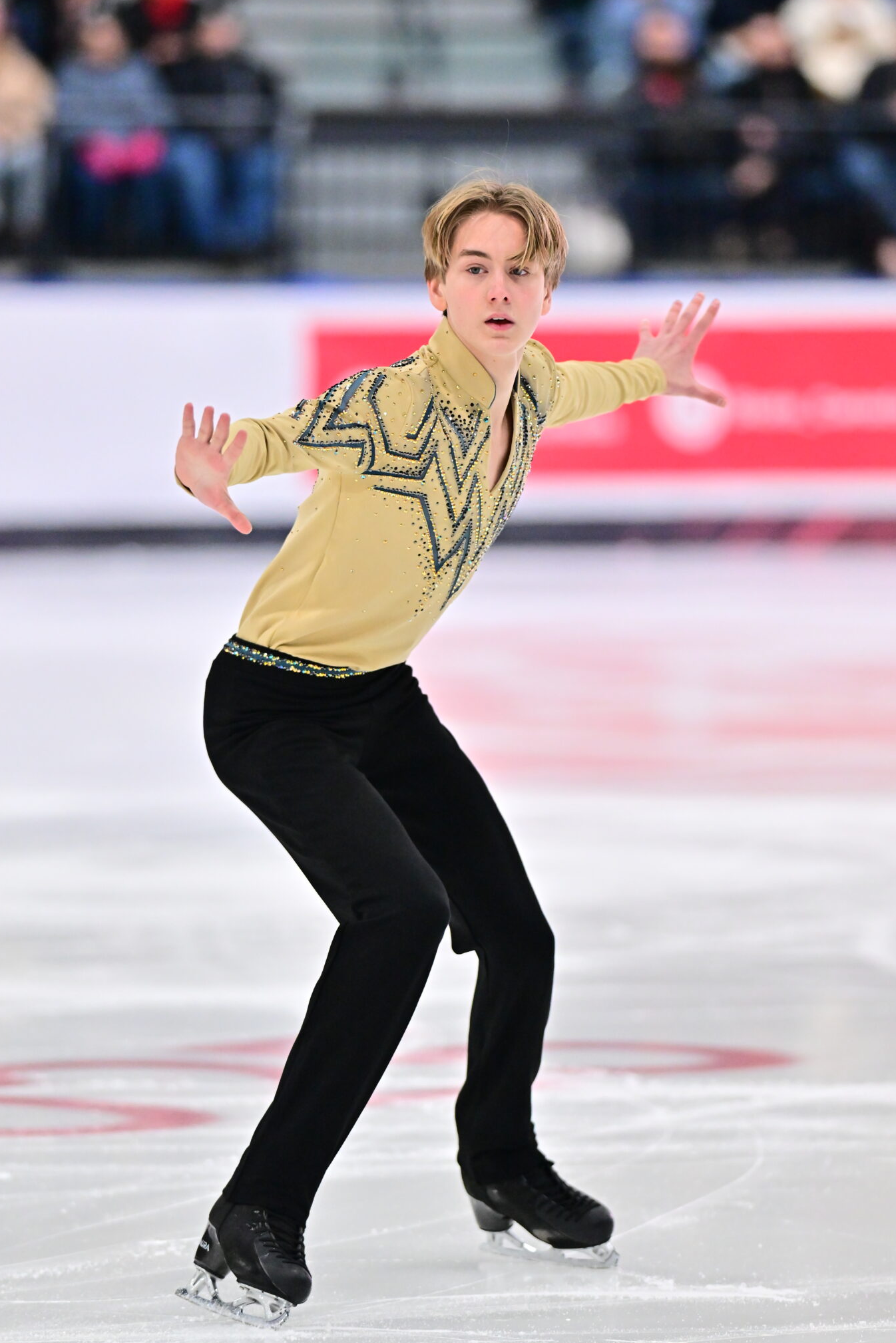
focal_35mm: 279
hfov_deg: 4.9
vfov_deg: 7.4
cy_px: 591
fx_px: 10415
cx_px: 500
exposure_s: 1/1000
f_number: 2.8
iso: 2500
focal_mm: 220
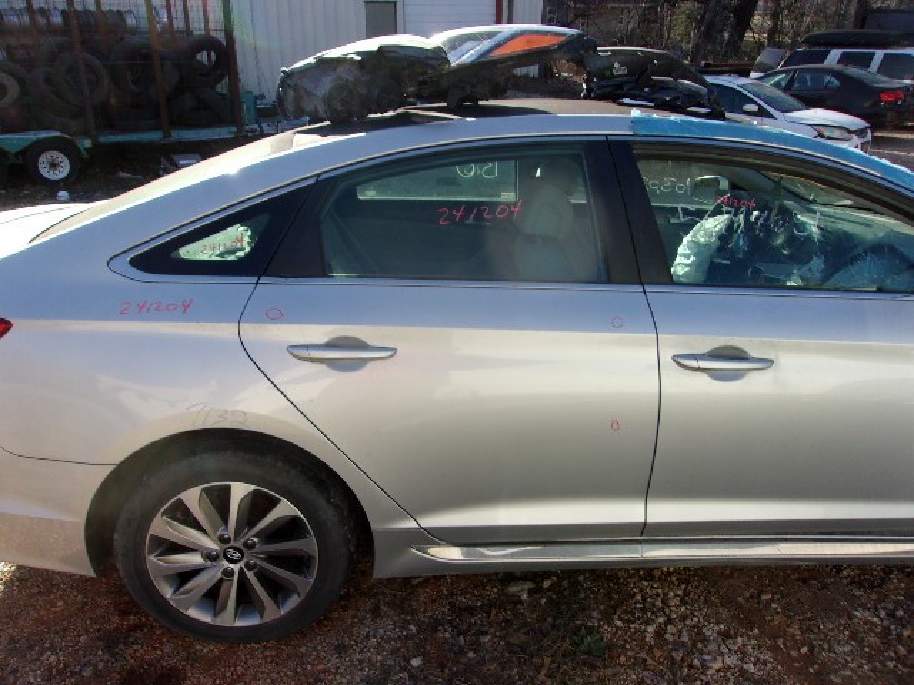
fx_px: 713
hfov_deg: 65.3
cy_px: 342
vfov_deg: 51.4
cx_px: 457
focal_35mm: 27
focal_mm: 4.9
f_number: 10.4
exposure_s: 1/40
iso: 80
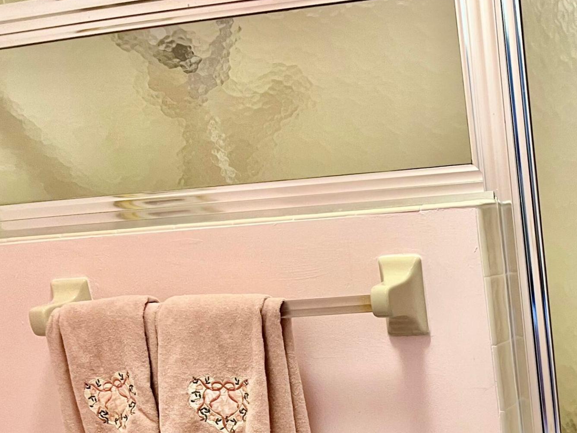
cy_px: 446
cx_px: 615
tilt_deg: -13.0
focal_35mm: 56
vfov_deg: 24.7
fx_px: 934
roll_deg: +5.4
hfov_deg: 31.1
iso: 100
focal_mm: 5.7
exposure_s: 1/60
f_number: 1.5
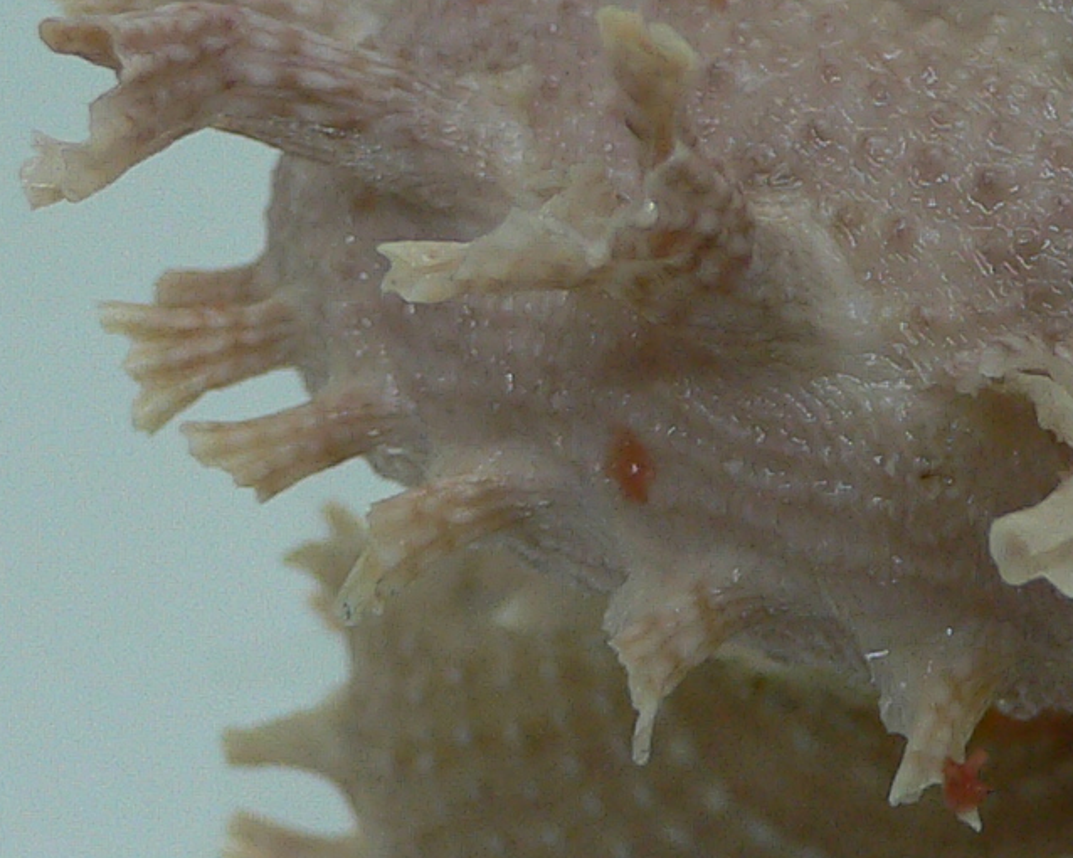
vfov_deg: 14.2
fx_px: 3429
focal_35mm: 108
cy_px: 279
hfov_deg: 17.4
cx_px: 1078
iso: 100
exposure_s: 1/60
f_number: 2.8
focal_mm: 4.6
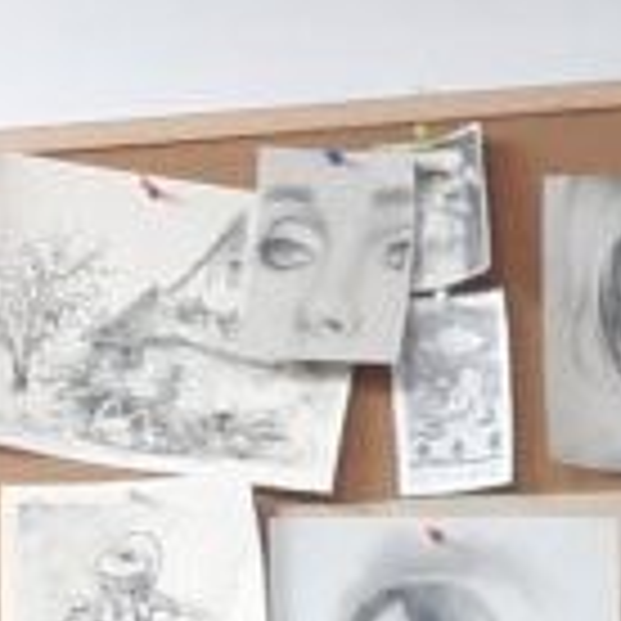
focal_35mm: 160
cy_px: 1940
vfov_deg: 8.7
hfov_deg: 9.4
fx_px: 3247
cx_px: 1602
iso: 200
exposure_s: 1/50
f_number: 2
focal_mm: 4.6
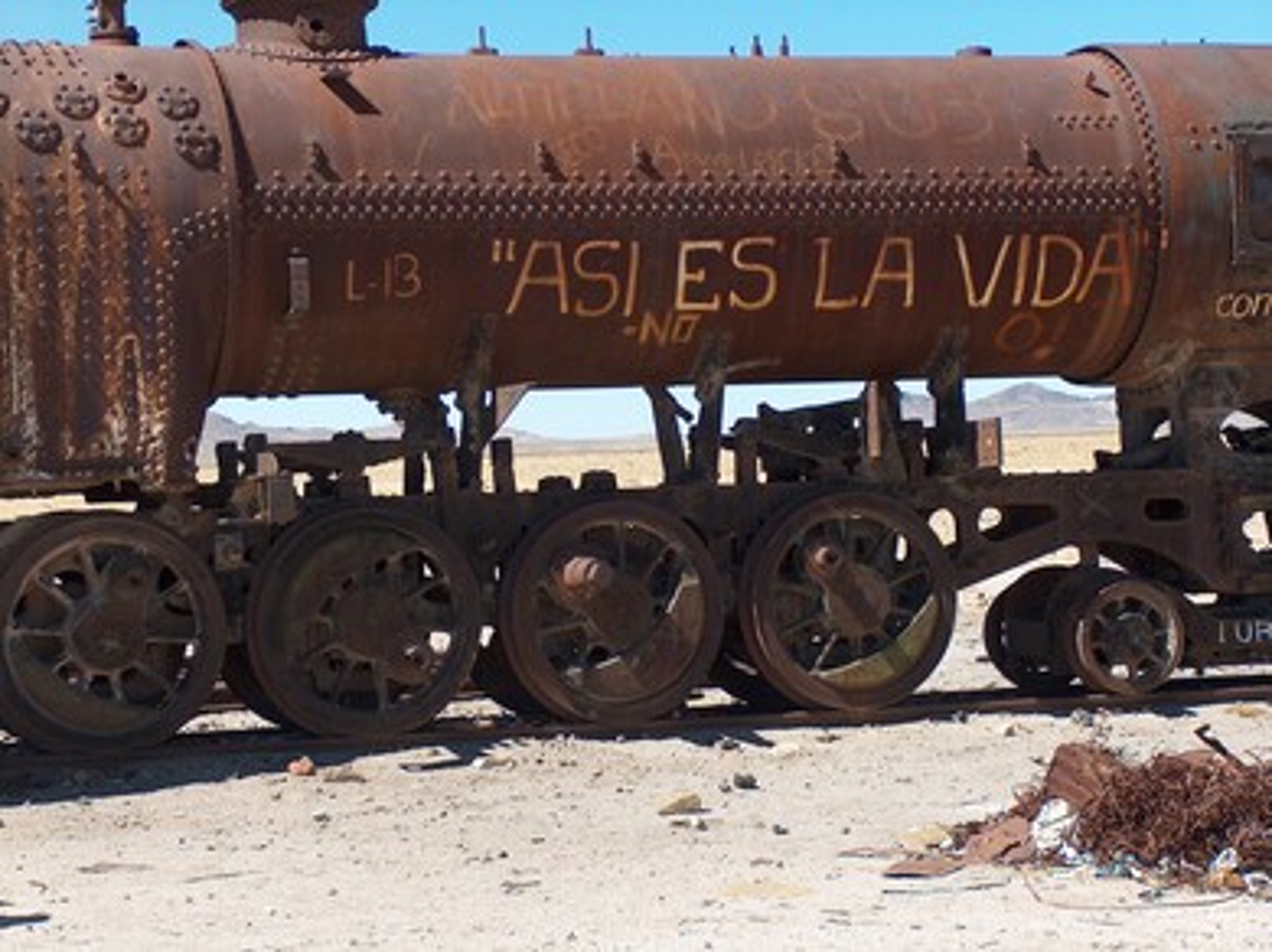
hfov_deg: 19.8
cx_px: 636
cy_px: 476
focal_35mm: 99
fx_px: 3636
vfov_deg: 14.9
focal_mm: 20.29
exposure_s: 1/990
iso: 100
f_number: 3.5
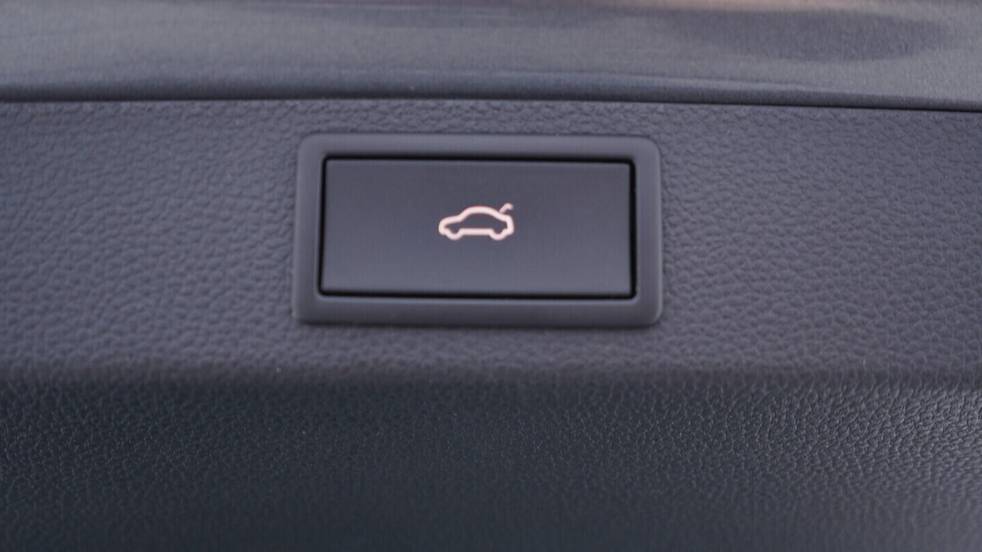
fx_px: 990
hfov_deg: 52.8
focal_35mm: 38
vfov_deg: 31.1
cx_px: 493
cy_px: 233
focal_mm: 24
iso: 250
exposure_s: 1/40
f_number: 2.8
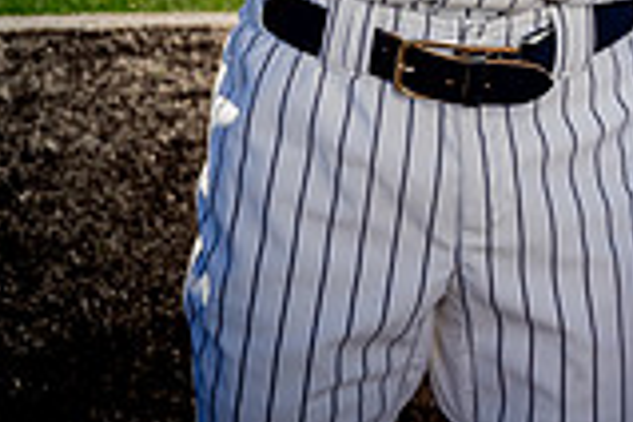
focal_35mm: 130
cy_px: -434
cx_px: 565
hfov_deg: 15.6
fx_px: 2286
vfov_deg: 9.8
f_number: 7.1
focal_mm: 46
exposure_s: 1/250
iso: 250
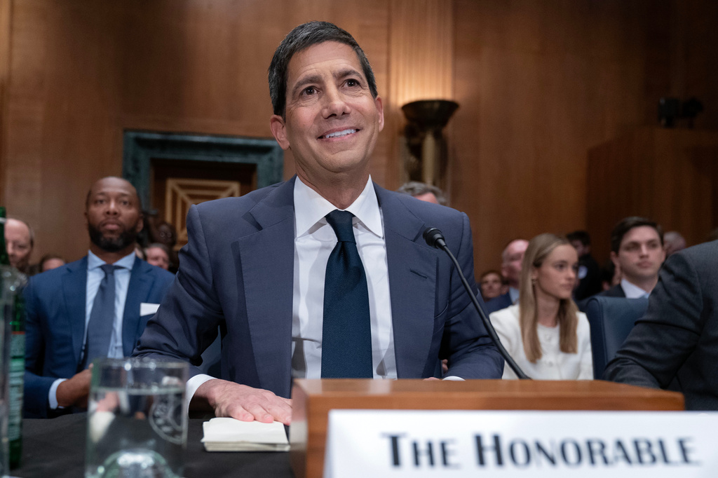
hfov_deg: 61.9
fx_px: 598
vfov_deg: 43.6
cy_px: 239
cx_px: 359
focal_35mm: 30
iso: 5000
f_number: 3.2
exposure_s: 1/320
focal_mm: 30
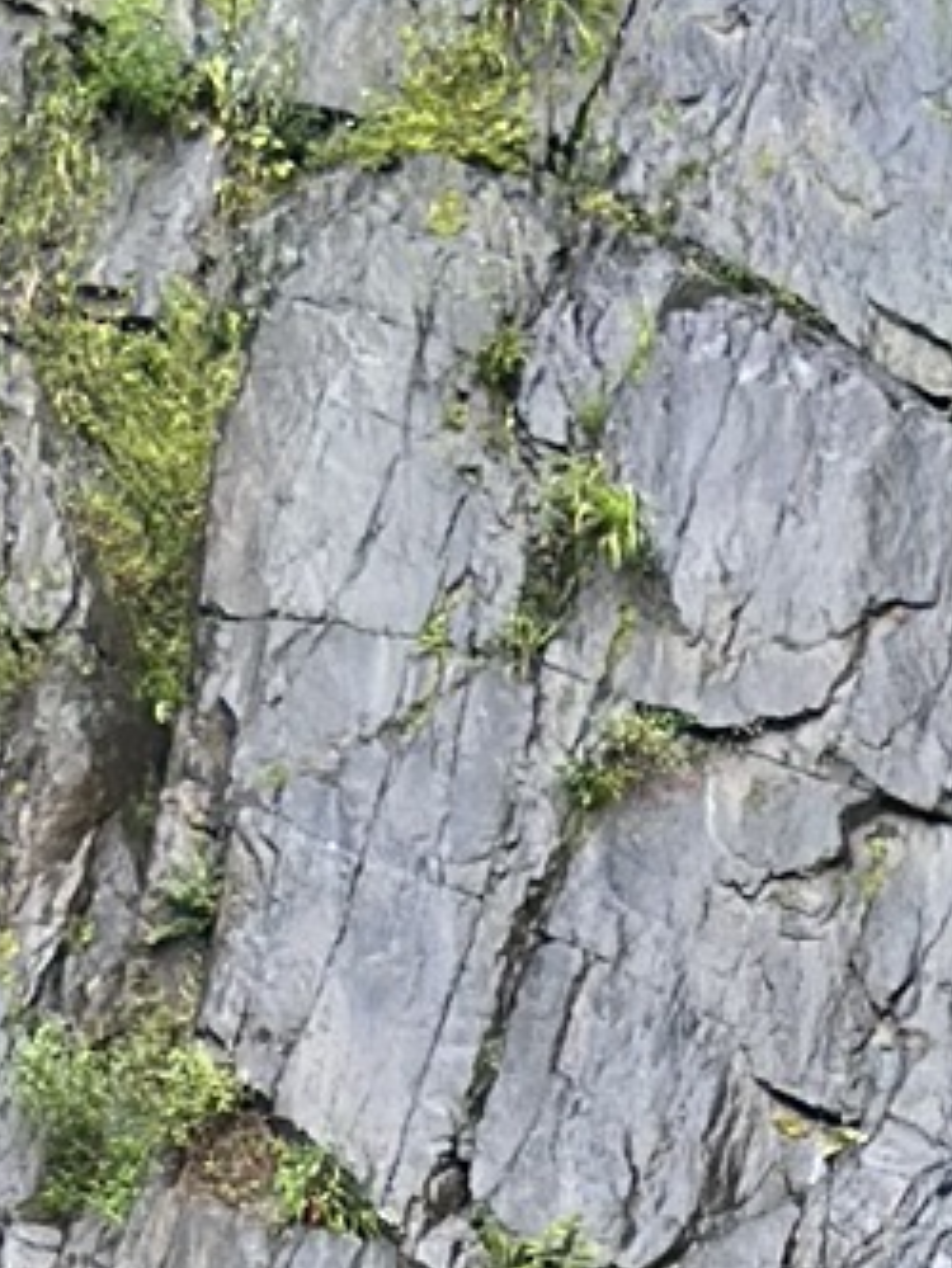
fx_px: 10554
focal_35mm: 288
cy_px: 3164
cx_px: 2216
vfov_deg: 6.5
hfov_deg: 5.0
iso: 100
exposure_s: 1/172
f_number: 1.78
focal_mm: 6.86
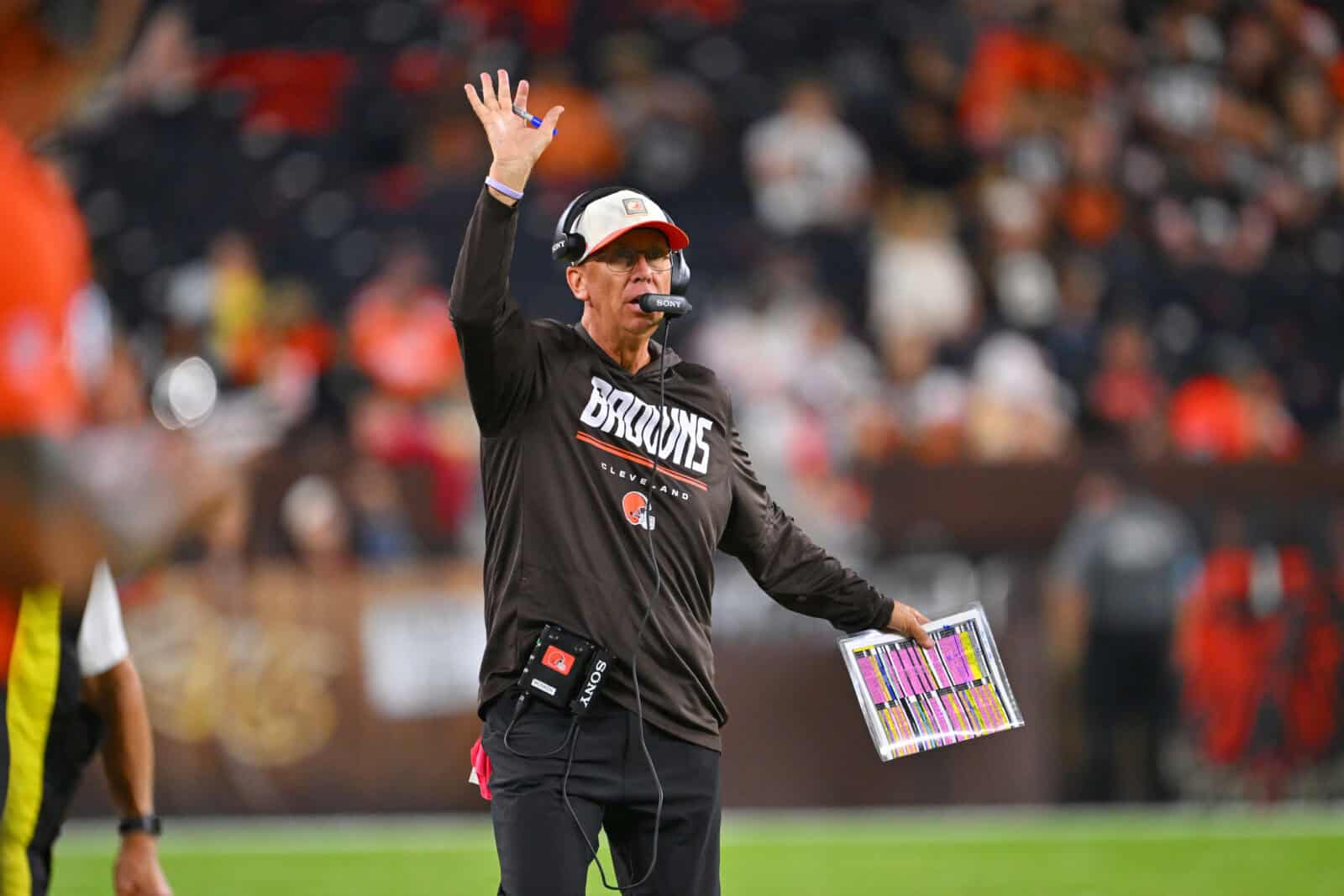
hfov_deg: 3.7
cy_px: 448
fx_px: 20907
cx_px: 672
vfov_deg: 2.5
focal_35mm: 560
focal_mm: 560
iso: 3200
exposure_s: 1/1600
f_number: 4
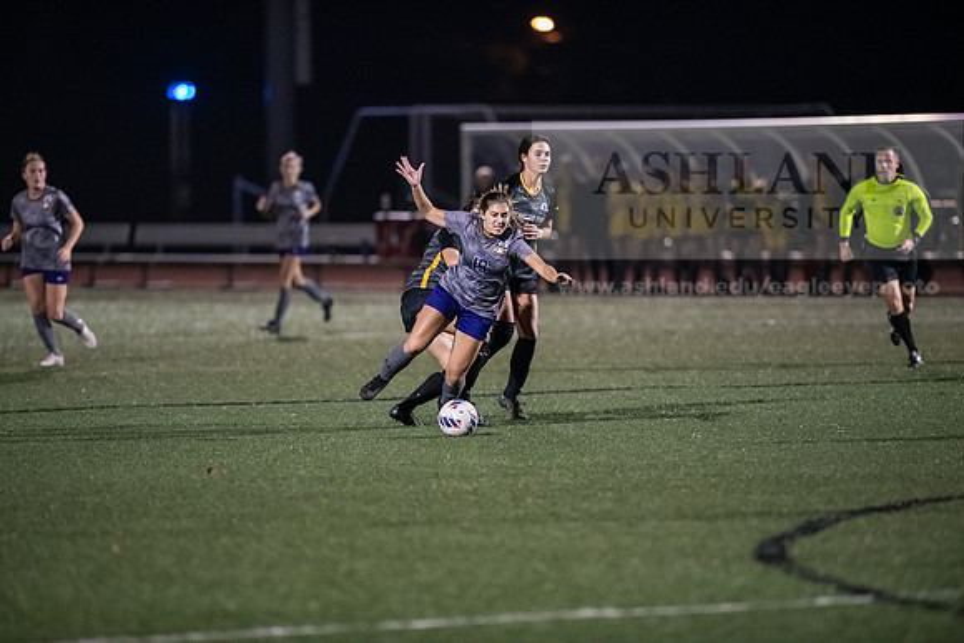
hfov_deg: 6.9
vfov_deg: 4.6
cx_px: 482
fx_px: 8035
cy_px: 322
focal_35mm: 300
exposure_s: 1/1000
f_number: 2.8
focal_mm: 300
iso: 8000
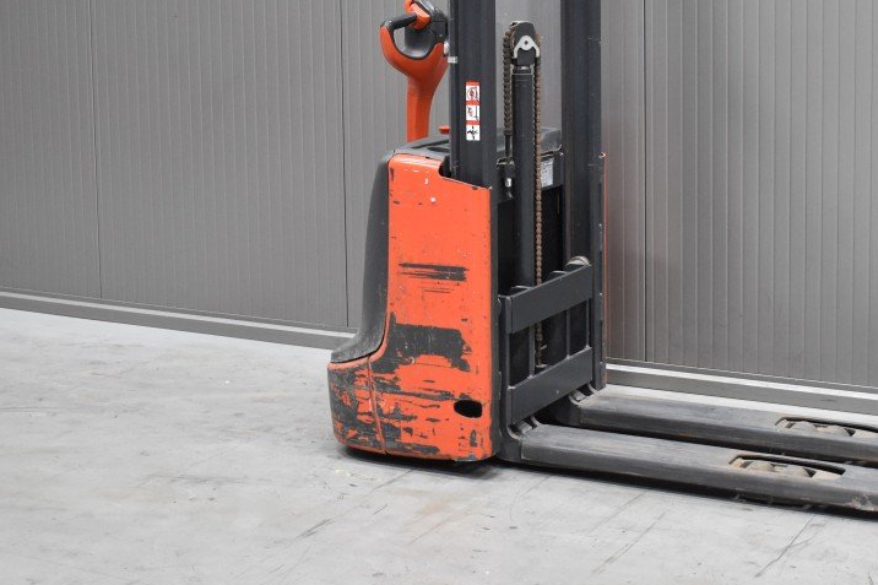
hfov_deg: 31.8
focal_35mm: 63
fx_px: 1532
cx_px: 560
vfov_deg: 21.4
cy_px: 123
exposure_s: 1/50
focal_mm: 25
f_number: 5
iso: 1600
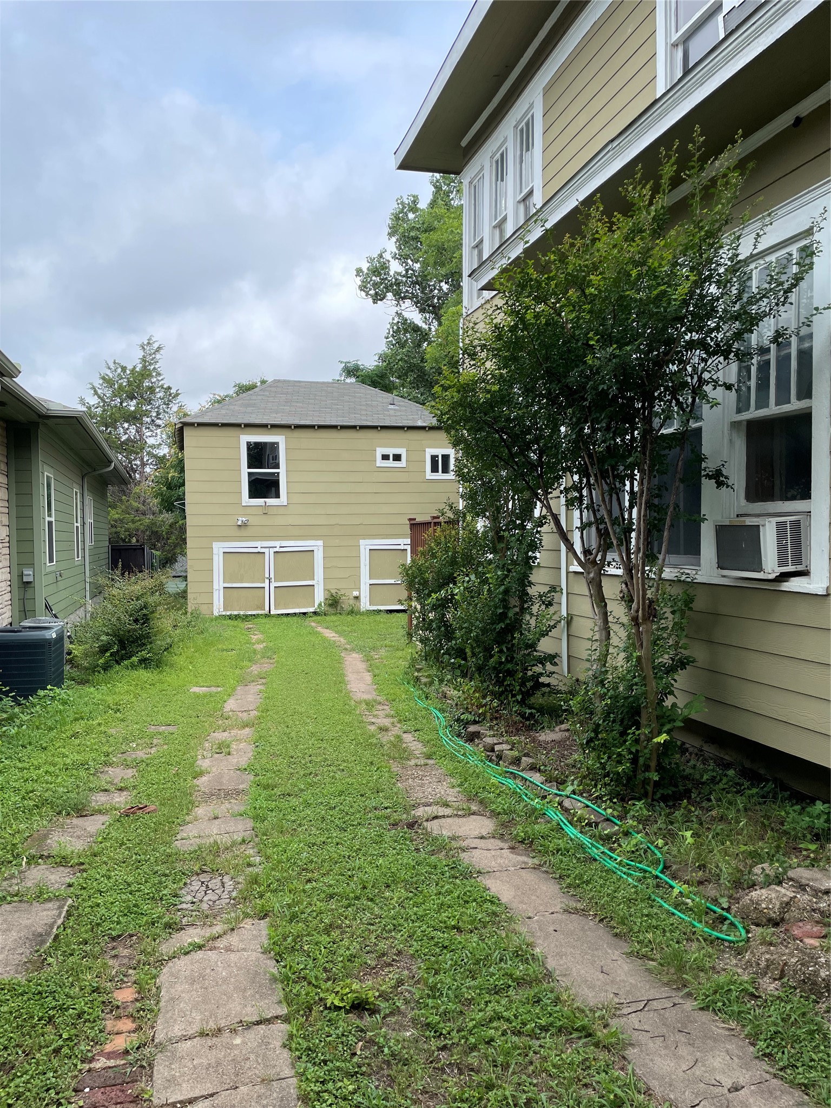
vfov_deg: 67.3
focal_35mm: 26
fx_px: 832
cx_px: 416
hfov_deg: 53.1
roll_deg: +1.0
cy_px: 554
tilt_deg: -1.6
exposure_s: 1/2618
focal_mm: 4.2
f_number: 1.6
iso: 50
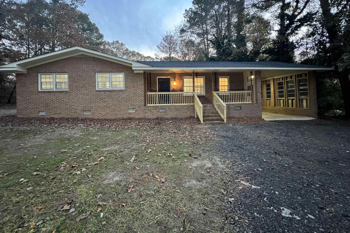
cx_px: 174
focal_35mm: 14
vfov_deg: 80.7
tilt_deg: -0.1
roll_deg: +2.0
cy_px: 99
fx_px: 136
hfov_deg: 104.3
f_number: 1.8
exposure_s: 1/40
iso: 800
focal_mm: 1.57
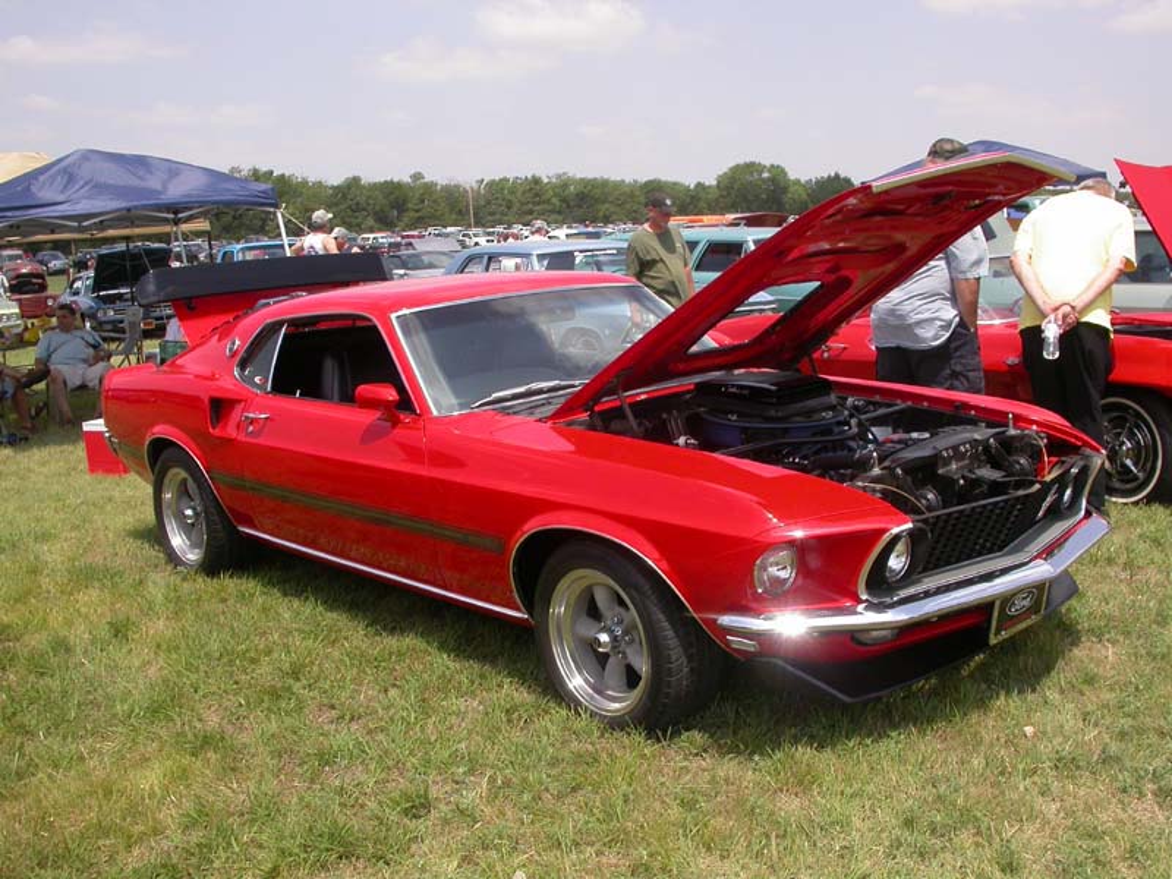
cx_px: 586
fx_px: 1287
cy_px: 440
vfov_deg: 37.7
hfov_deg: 49.0
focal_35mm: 38
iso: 100
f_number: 6.7
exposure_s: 1/337
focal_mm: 7.85
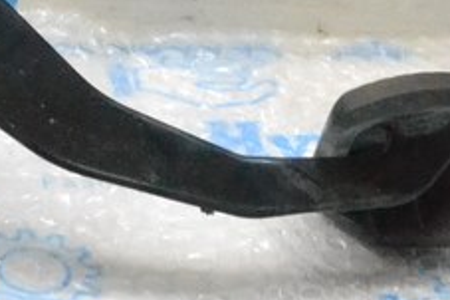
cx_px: -121
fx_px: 2710
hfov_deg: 9.3
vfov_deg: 6.2
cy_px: -261
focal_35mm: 217
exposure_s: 1/100
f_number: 11
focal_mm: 32
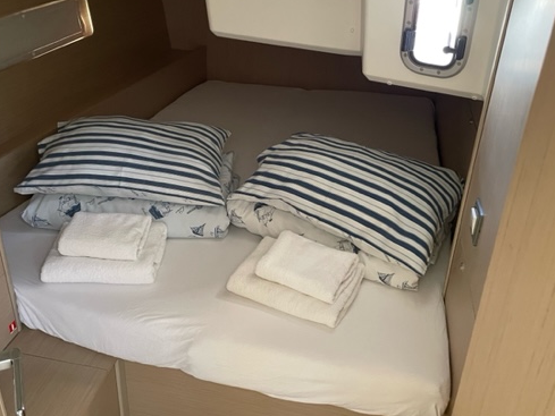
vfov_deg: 41.6
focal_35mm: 34
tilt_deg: -27.0
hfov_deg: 53.9
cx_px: 262
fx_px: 545
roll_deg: -1.1
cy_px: 165
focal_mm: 4.2
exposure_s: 1/60
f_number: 1.6
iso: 500
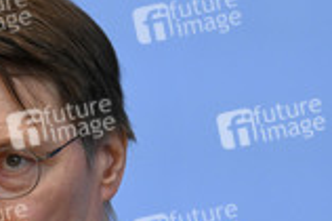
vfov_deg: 2.4
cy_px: 282
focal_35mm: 572
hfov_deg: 3.6
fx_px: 5270
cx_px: 5
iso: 3200
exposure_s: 1/1000
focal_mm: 200
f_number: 5
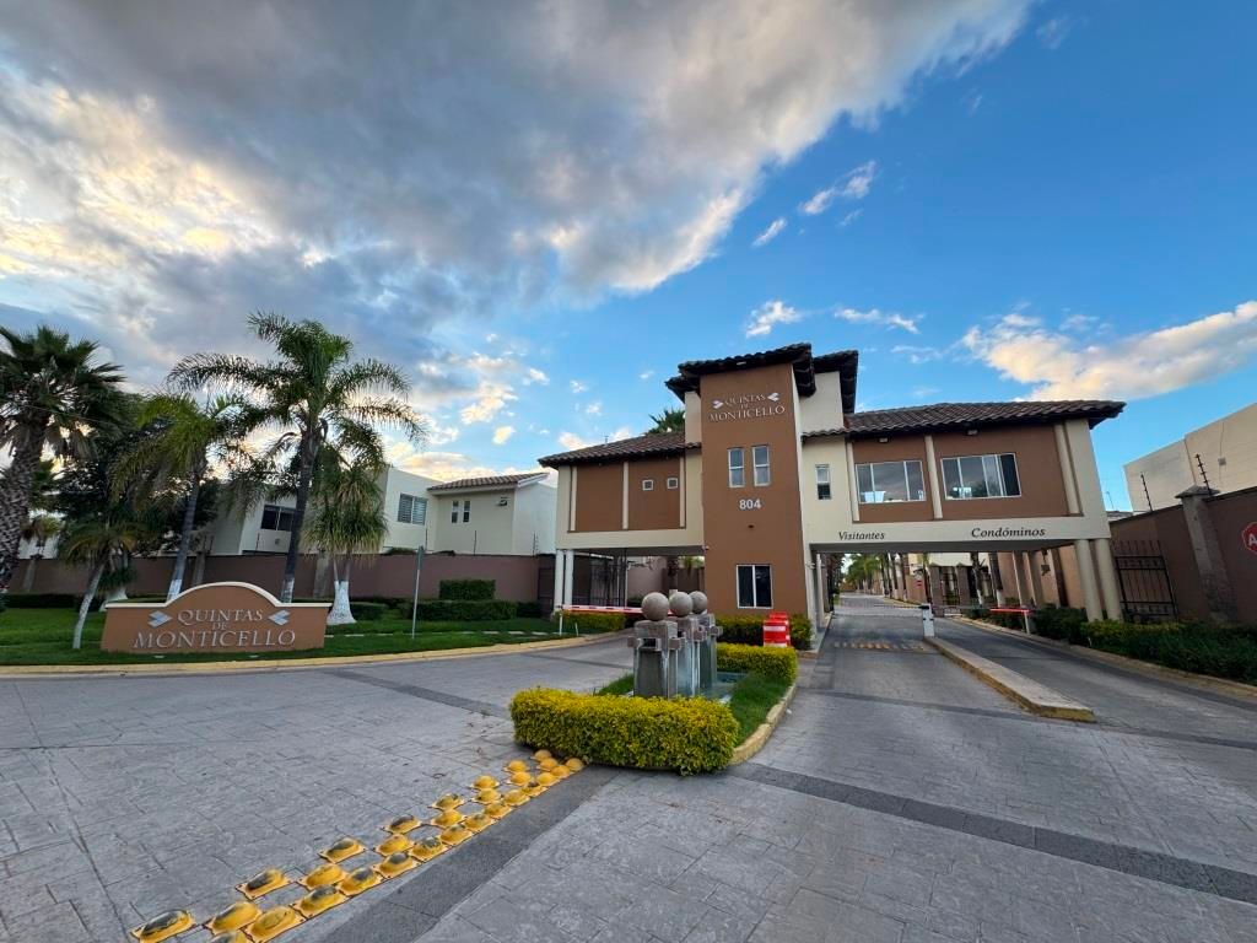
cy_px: 472
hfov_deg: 102.1
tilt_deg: +12.8
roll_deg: -0.4
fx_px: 508
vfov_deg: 85.7
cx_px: 628
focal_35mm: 14
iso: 40
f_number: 2.2
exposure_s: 1/154
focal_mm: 2.22
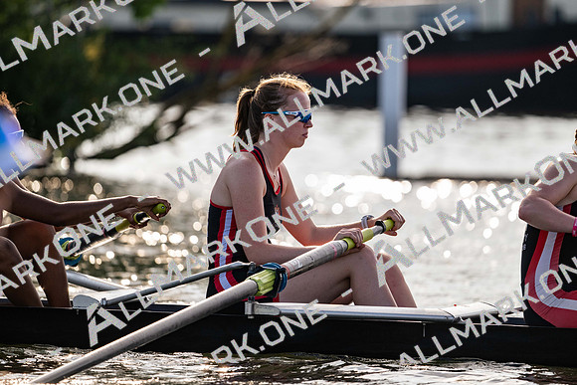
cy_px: 192
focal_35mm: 400
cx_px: 288
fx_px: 6412
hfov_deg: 5.2
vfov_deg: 3.4
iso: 720
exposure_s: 1/2500
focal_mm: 400
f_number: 4.5
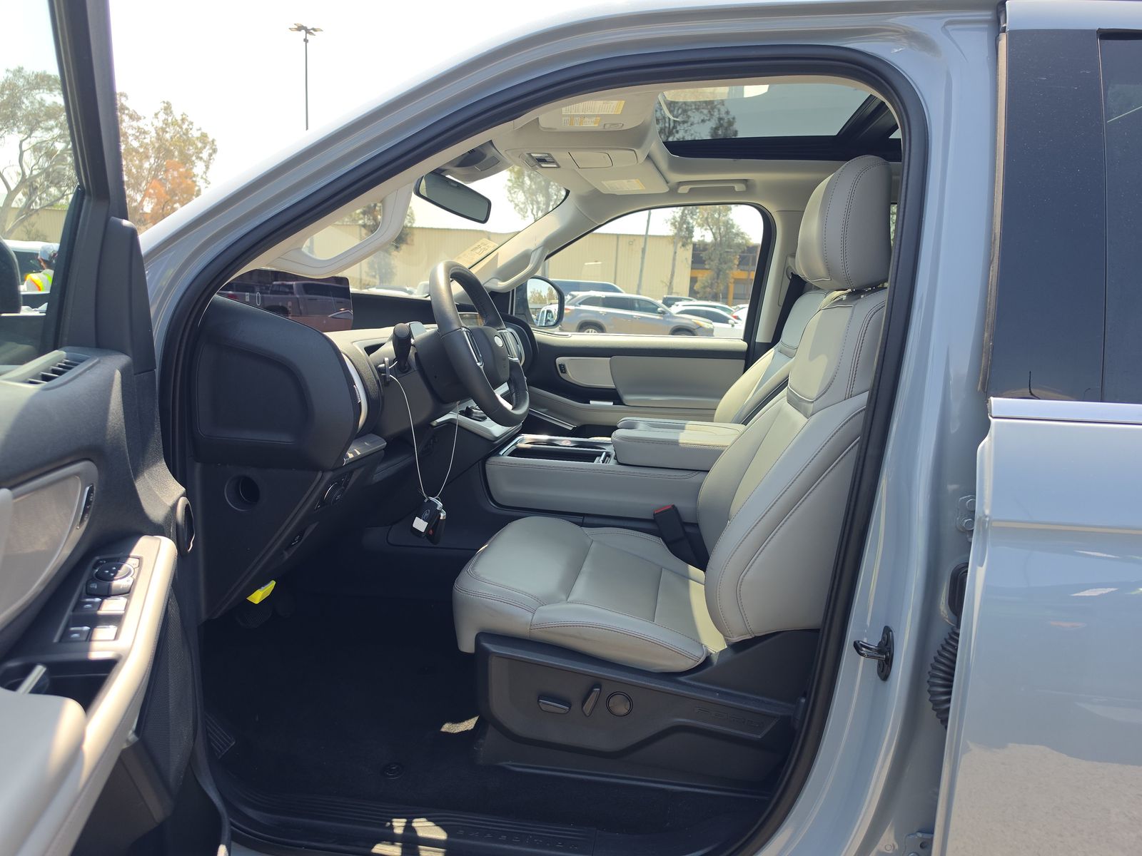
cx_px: 571
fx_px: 759
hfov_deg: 73.9
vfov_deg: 58.9
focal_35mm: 23
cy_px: 428
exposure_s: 1/249
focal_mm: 6.5
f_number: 1.4
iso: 11
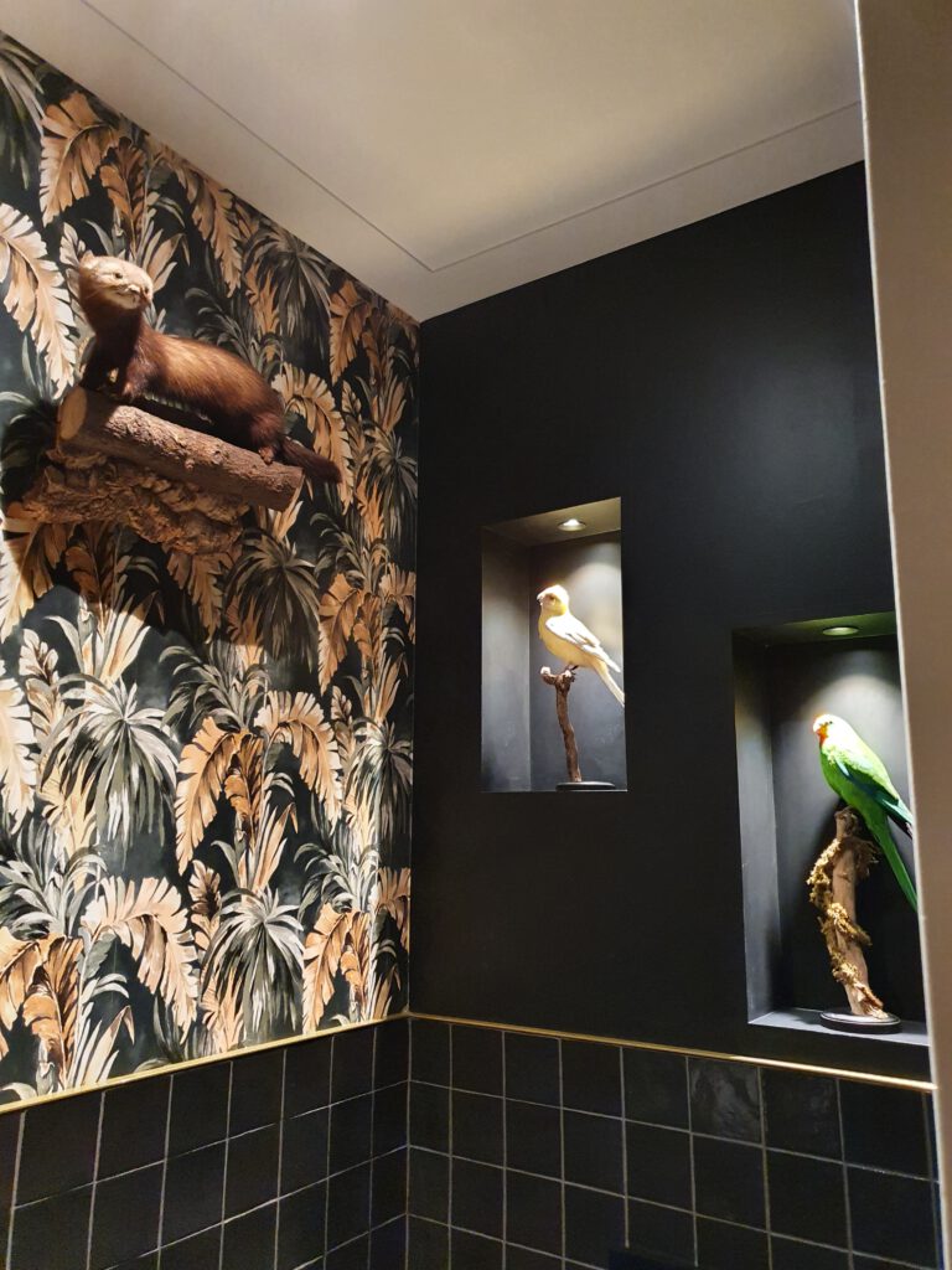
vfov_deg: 67.3
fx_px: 953
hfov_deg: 53.1
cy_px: 635
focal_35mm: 26
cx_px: 476
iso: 800
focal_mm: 4.32
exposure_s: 1/50
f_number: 1.5
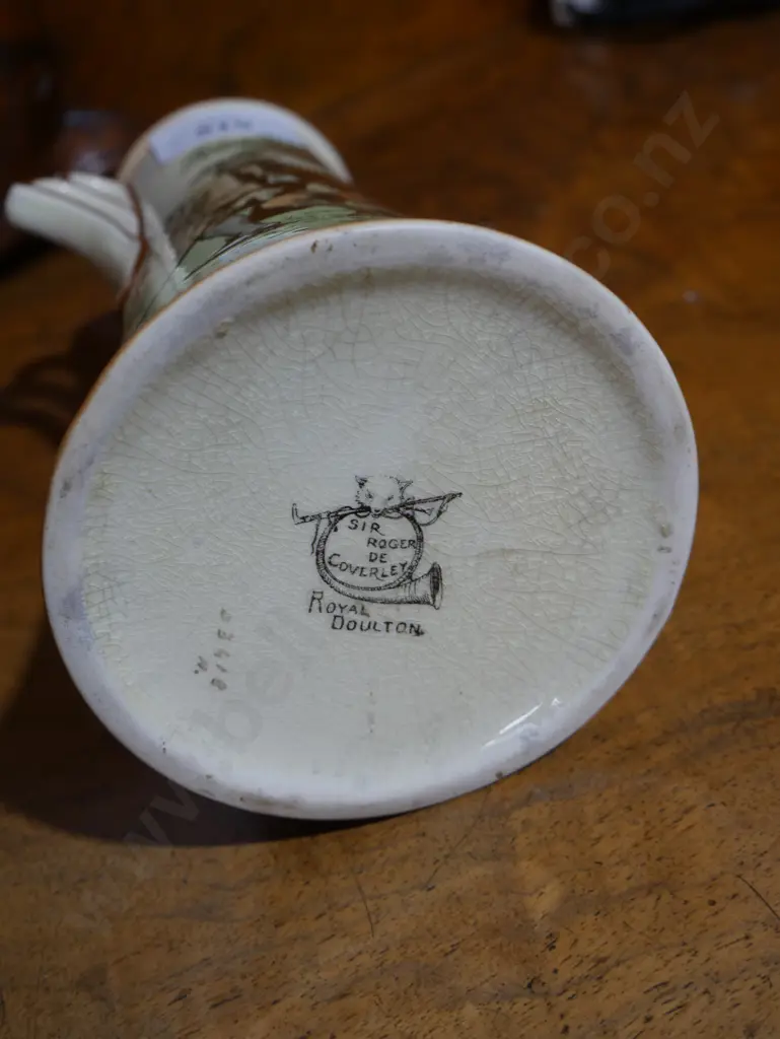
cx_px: 390
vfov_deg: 41.2
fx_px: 1381
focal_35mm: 46
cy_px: 520
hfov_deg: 31.5
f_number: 5.1
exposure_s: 1/60
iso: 320
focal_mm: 23
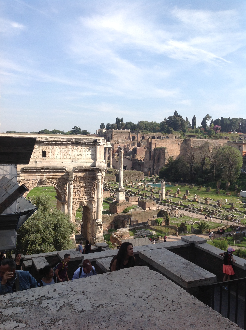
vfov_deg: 52.7
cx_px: 123
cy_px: 165
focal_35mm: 35
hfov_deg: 40.6
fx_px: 333
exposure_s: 1/1314
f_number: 2.4
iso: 50
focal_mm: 4.28
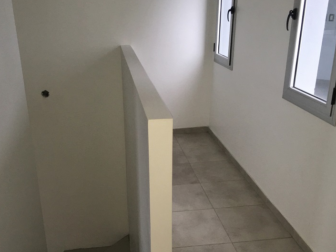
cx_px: 155
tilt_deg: -21.2
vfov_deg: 38.6
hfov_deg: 50.1
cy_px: 142
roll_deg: +0.7
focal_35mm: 37
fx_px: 359
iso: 80
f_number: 2.2
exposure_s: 1/33
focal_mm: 4.15
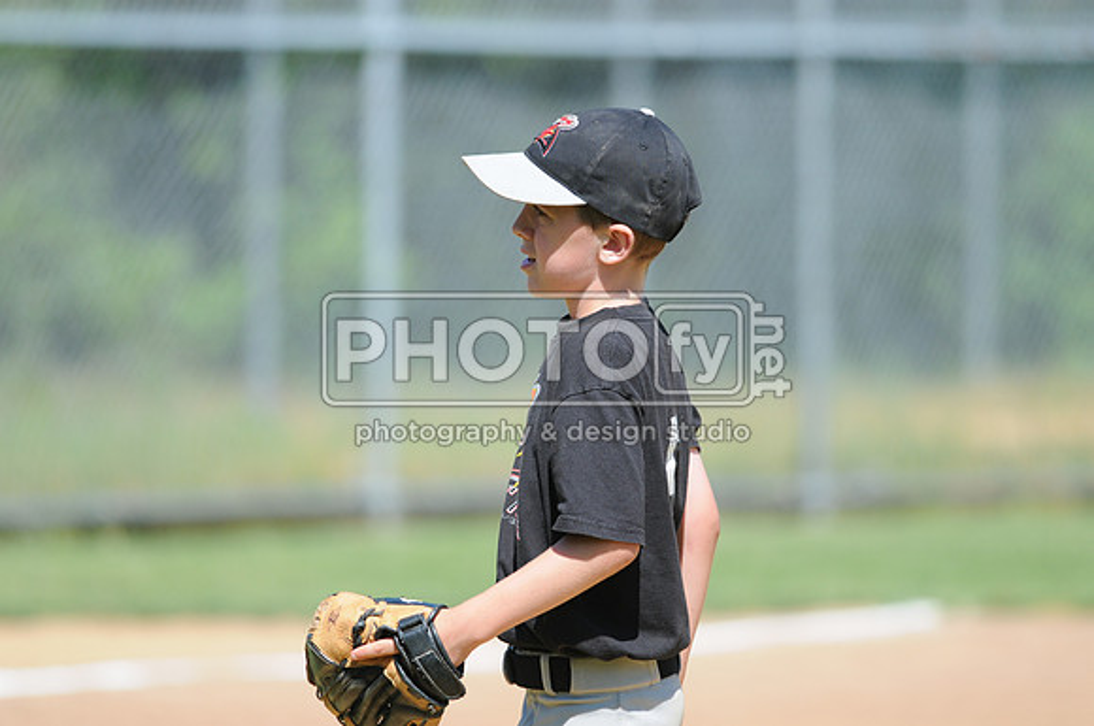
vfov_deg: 3.0
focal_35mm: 450
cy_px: 363
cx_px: 547
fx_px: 13656
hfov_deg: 4.6
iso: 200
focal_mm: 300
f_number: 4
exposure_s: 1/1000
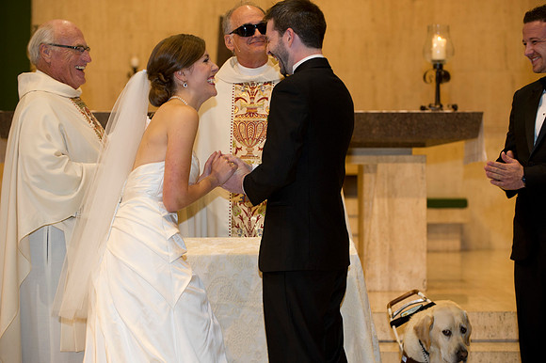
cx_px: 273
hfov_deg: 18.6
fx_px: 1667
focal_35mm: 110
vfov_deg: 12.4
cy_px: 182
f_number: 3.5
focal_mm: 110
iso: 1250
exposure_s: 1/60
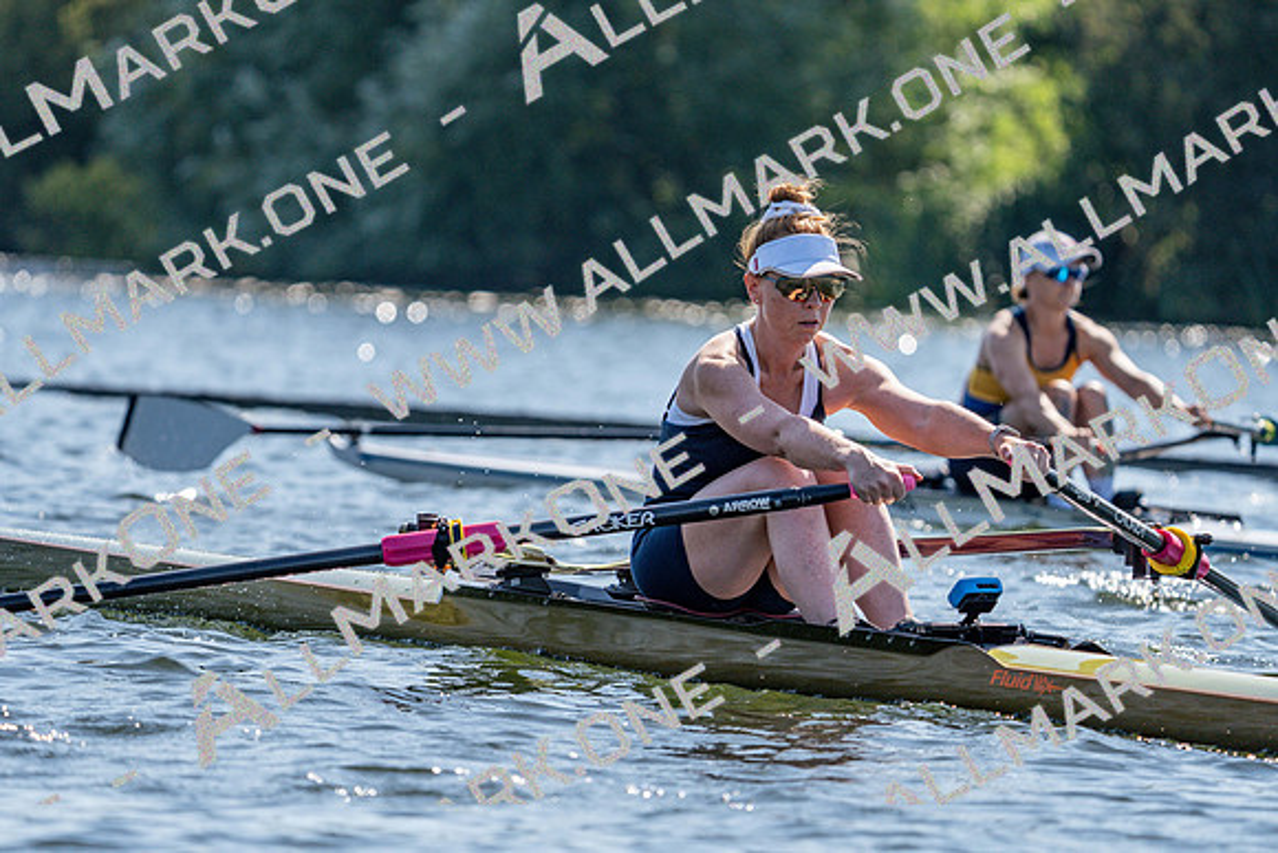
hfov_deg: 6.5
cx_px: 639
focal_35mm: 315
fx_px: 11185
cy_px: 426
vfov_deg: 4.4
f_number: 6.3
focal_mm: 315
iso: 250
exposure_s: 1/1600
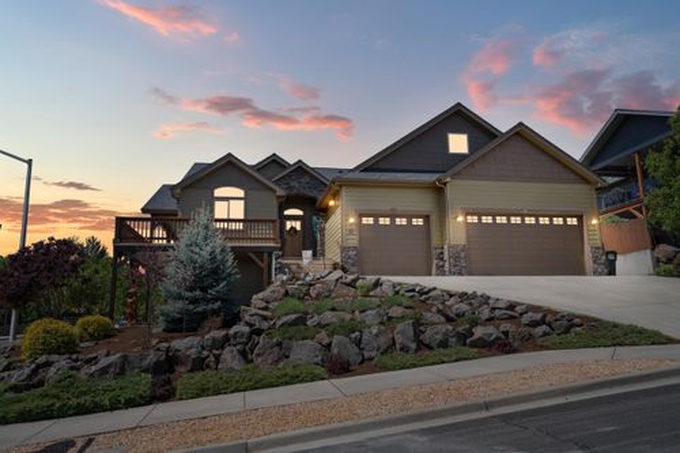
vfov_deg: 49.5
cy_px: 226
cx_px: 340
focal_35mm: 26
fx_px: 491
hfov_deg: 69.4
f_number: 8
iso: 100
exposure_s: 1/160
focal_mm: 26
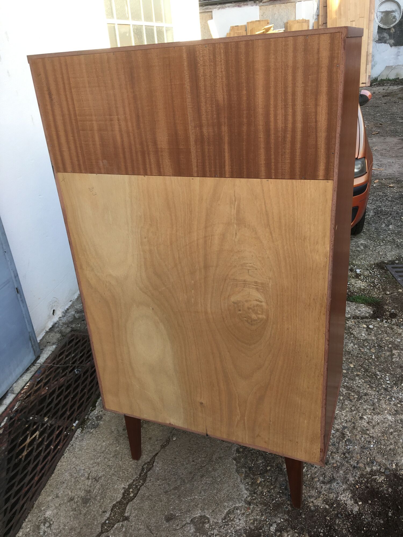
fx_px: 450
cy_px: 268
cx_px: 202
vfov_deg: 61.7
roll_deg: +2.0
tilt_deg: -27.7
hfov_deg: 48.2
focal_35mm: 29
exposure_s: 1/135
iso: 25
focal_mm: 4.15
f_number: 2.2
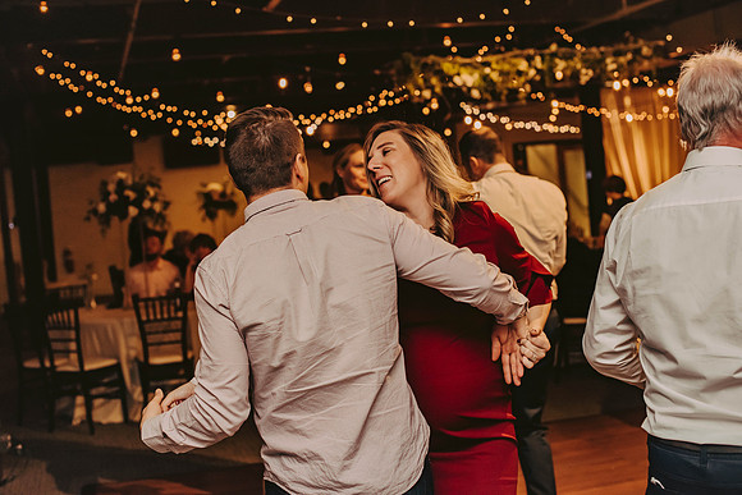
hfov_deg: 39.6
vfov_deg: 27.0
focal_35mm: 50
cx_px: 371
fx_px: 1031
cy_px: 248
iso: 2000
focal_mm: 50
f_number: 3.2
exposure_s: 1/200
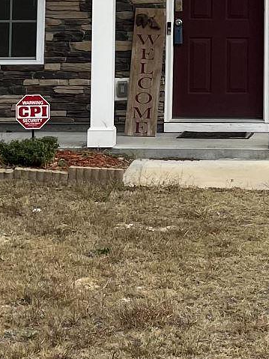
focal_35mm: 125
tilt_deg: +4.7
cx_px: 280
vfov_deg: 15.0
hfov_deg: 11.7
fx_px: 1296
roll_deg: -0.1
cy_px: -121
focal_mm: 5.1
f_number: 1.6
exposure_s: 1/4651
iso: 50
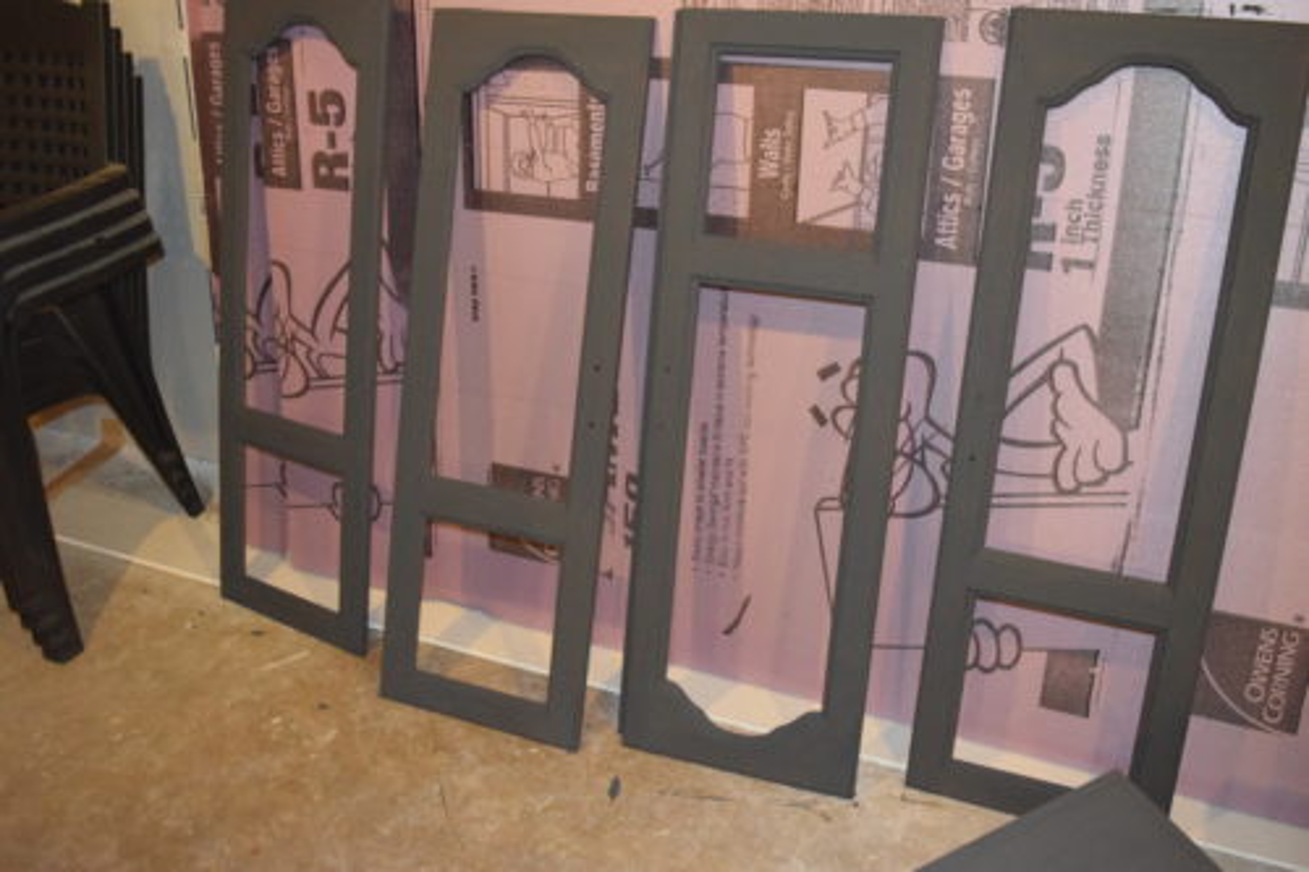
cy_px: 436
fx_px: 1308
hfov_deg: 53.1
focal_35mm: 36
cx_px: 654
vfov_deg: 36.8
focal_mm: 24
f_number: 4.5
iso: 6400
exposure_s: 1/100
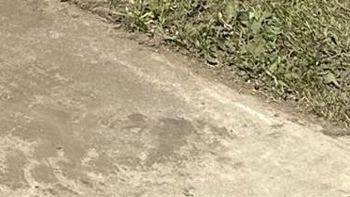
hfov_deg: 12.8
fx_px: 1503
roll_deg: +2.1
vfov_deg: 6.9
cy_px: -354
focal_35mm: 162
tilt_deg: -7.8
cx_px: -115
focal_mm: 6.86
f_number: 1.78
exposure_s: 1/5000
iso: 80
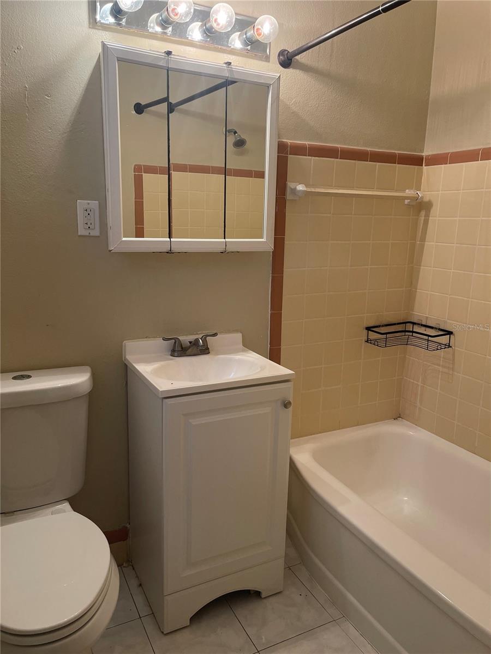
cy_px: 327
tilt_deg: -11.9
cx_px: 246
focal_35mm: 26
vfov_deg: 67.3
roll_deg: -1.3
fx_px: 492
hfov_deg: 53.1
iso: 100
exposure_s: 1/120
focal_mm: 5.1
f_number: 1.6
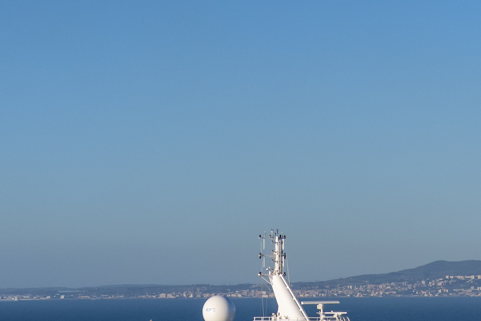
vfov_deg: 8.5
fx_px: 2071
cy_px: 578
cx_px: 266
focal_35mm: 155
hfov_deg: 13.2
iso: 400
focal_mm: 32
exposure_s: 1/2500
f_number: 6.3
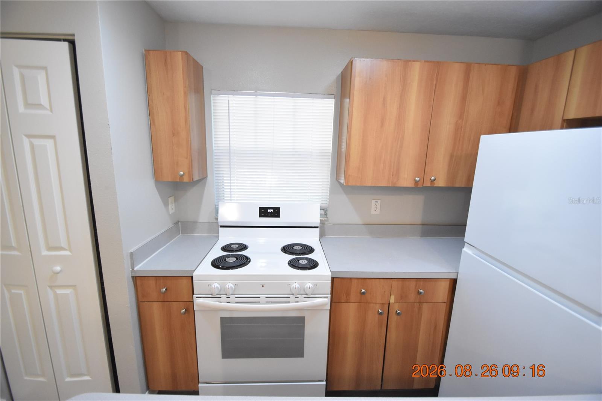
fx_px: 251
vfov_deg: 77.3
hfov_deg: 100.4
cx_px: 301
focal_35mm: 15
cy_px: 200
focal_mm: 10
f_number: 3.5
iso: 2200
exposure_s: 1/60
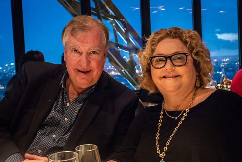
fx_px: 300
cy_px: 78
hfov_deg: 43.9
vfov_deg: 30.1
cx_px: 121
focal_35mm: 45
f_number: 2.8
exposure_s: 1/10
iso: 3200
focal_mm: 15.74
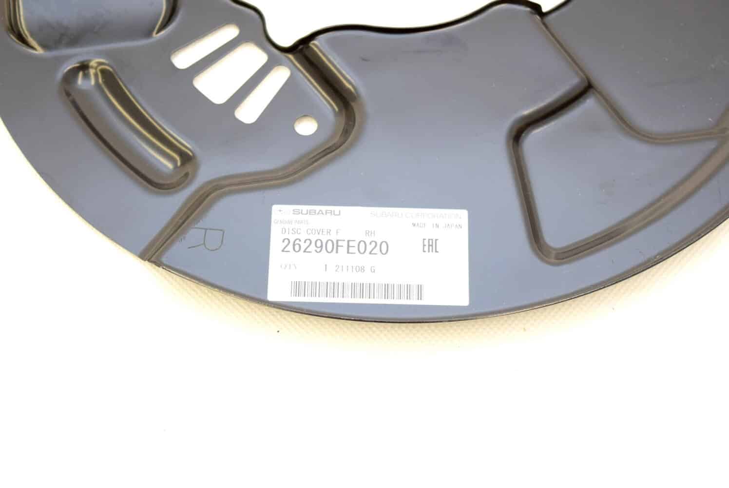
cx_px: 364
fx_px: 1459
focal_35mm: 72
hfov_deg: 28.1
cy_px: 244
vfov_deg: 19.0
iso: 400
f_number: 5.3
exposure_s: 1/80
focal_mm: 48
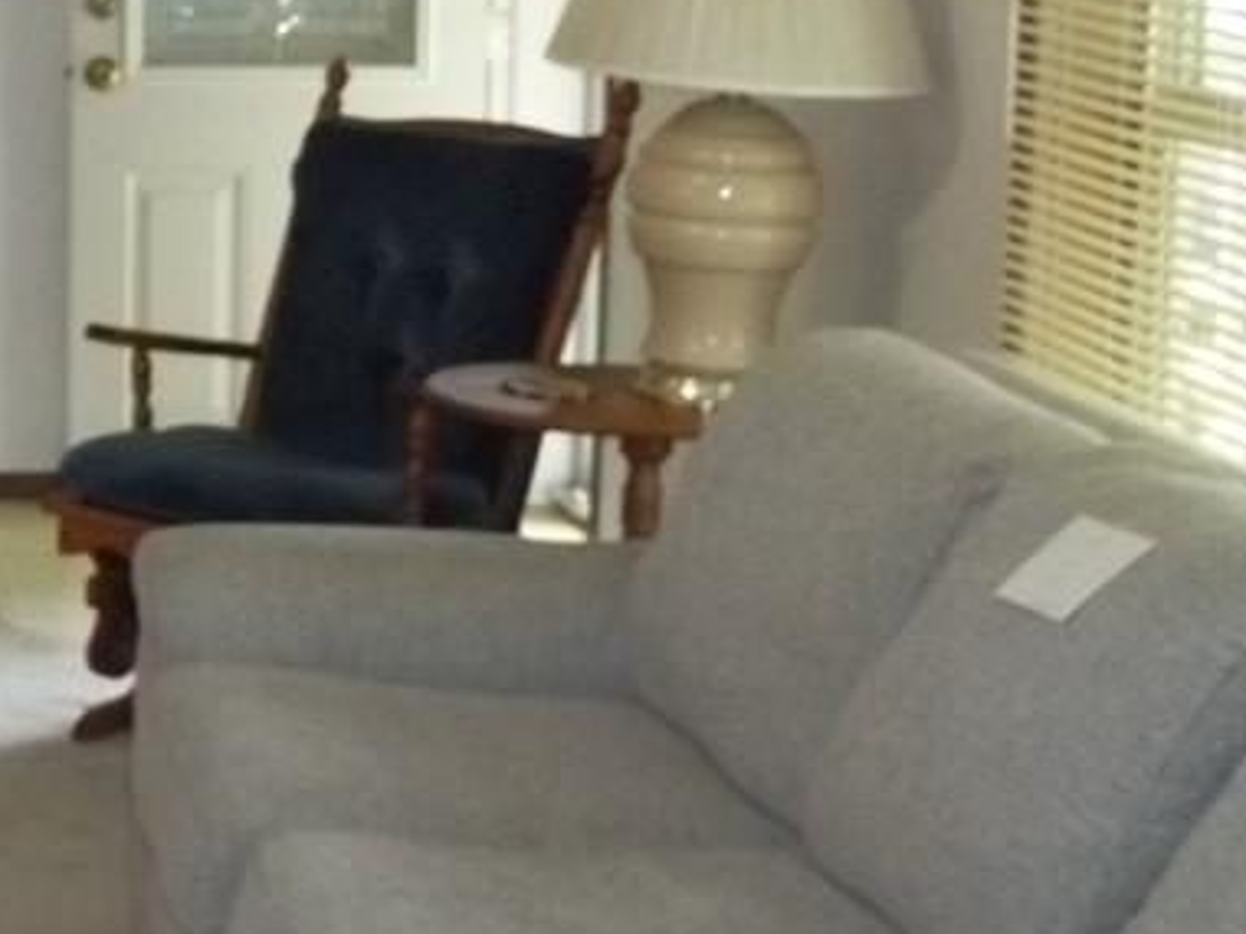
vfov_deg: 16.5
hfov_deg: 20.1
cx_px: -384
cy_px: 269
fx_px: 3204
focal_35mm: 89
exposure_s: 1/30
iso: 320
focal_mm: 5.9
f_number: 3.3
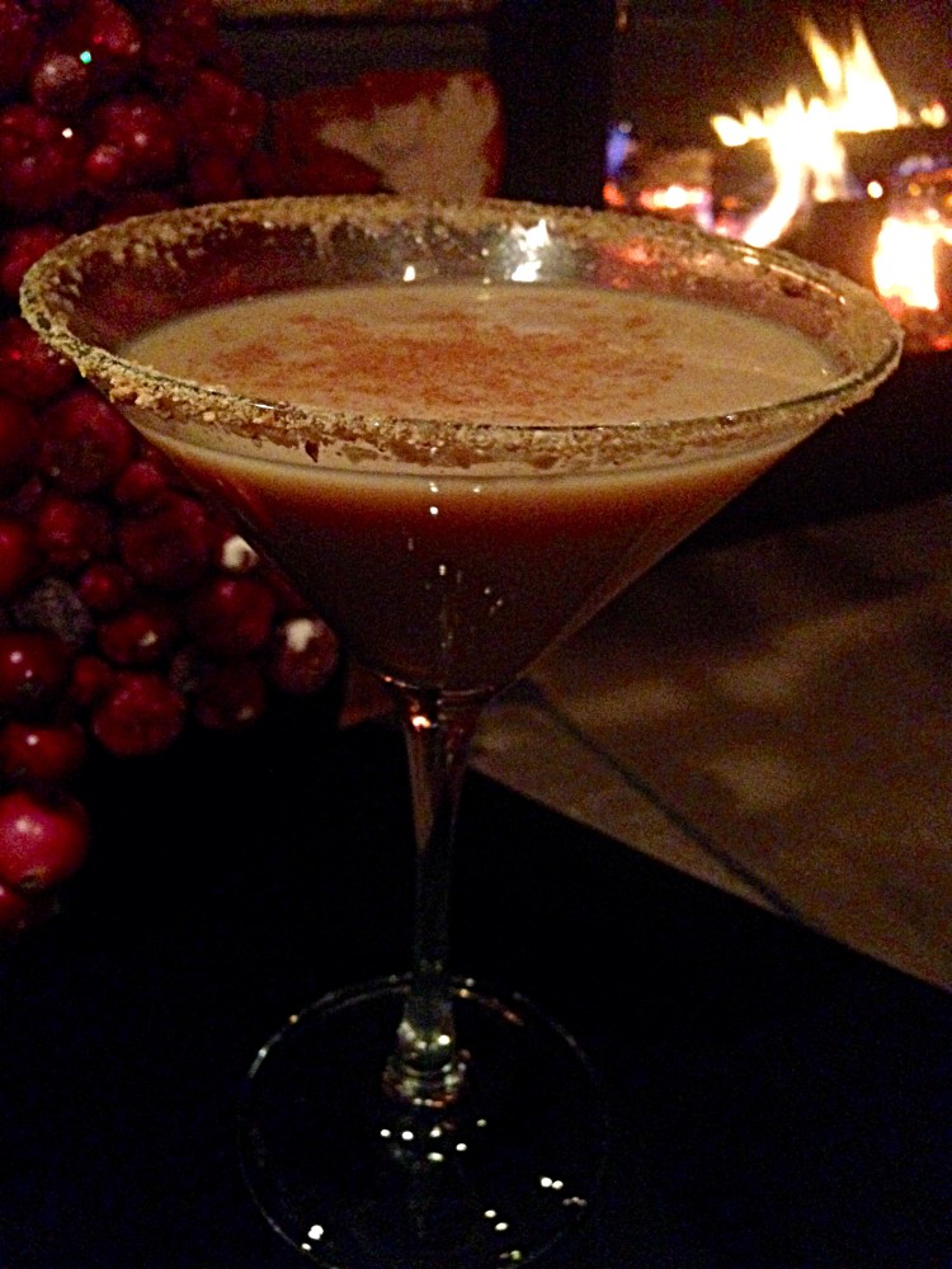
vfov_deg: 55.4
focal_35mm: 33
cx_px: 476
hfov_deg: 42.9
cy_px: 634
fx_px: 1210
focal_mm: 4.12
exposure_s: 1/15
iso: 800
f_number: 2.4
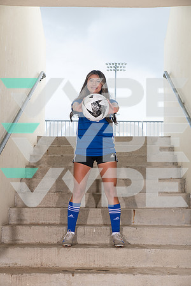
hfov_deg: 24.2
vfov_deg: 35.6
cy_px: 143
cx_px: 96
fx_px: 446
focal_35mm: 56
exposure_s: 1/320
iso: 250
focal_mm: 56
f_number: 7.1
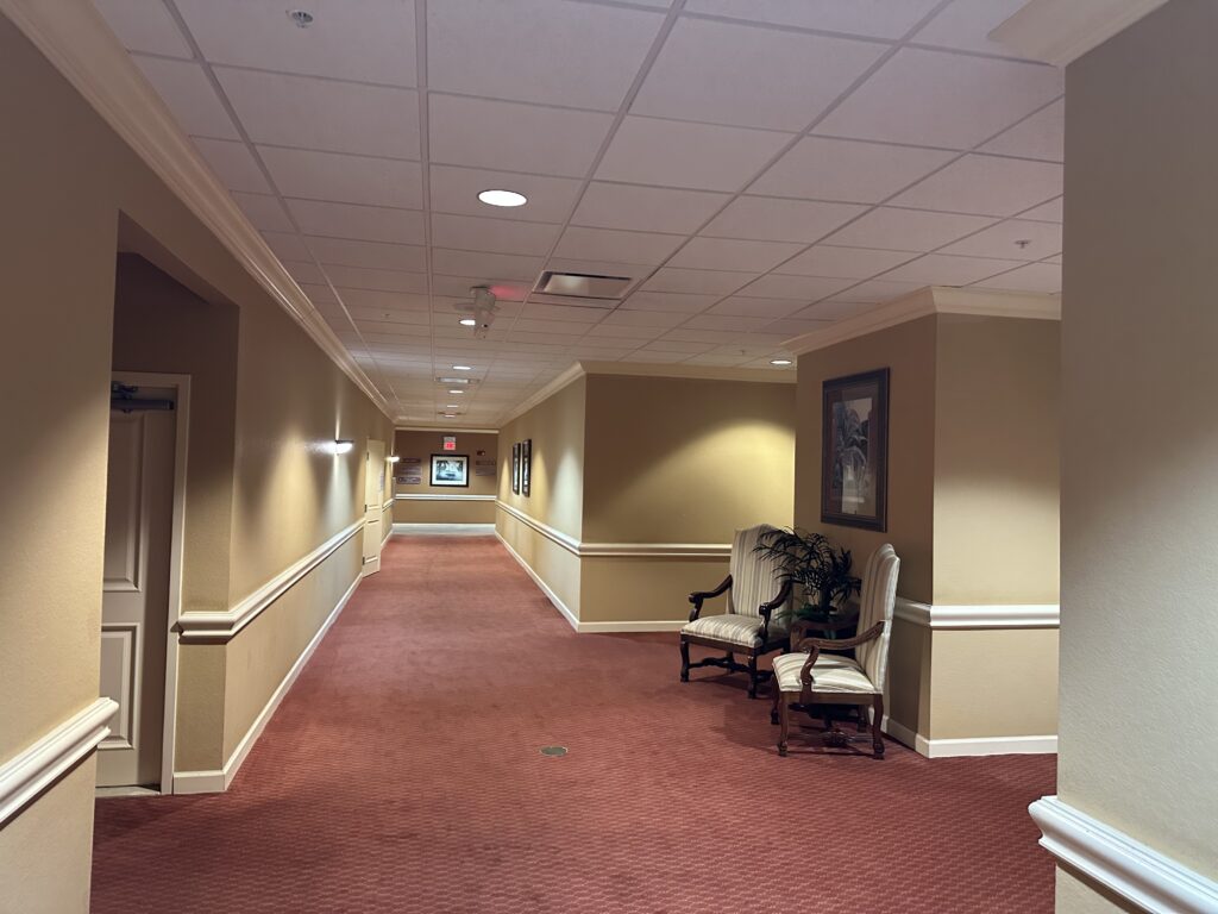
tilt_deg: +2.0
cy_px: 457
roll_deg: -1.4
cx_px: 609
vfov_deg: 56.8
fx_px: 844
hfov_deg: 71.6
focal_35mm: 24
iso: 500
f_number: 1.78
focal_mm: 6.86
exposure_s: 1/60
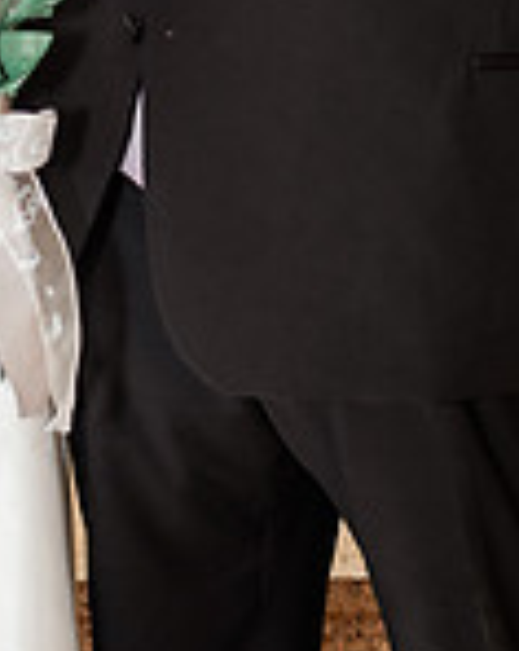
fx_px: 2751
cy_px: -163
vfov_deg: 13.1
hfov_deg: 10.7
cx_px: 92
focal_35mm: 143
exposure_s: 1/100
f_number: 3.2
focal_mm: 50
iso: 400
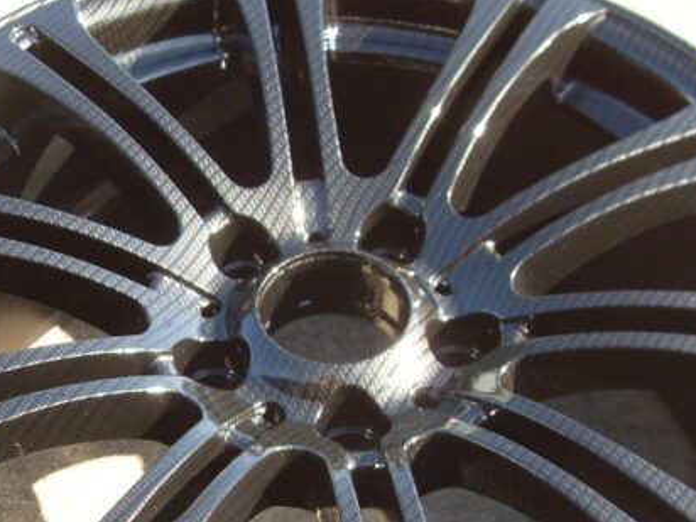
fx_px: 1367
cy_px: 409
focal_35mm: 68
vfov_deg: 21.4
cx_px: 333
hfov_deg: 28.6
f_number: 2.8
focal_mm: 6.3
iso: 80
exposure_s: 1/180
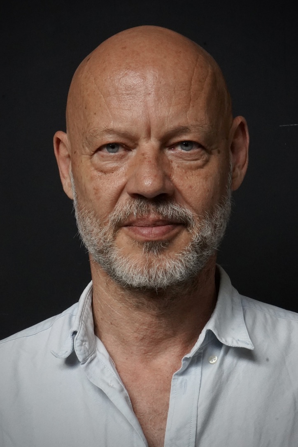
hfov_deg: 19.5
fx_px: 869
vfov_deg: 28.8
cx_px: 149
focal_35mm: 70
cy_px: 224
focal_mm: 70
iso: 5000
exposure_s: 1/100
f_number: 22
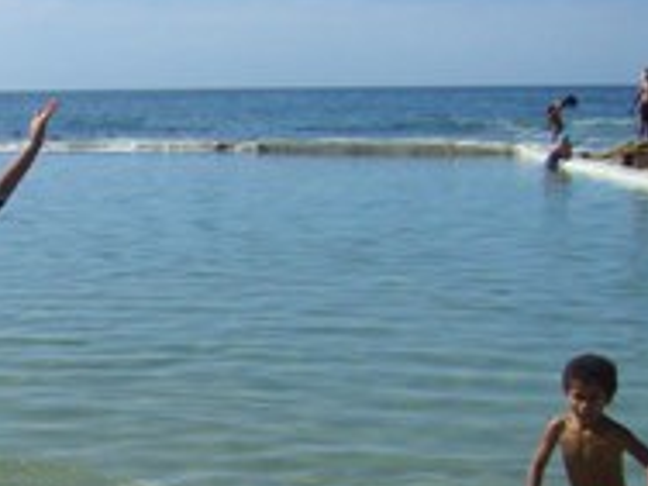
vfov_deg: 17.4
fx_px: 1572
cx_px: -31
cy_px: 396
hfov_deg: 22.2
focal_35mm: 84
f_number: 5.6
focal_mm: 5.8
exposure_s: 1/1000
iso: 200
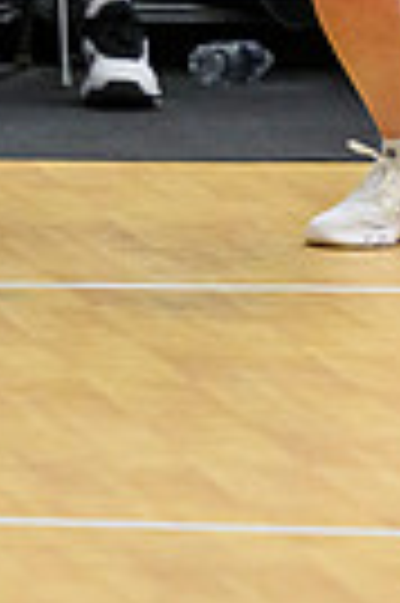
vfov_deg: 2.5
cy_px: -179
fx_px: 13684
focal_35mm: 819
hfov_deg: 1.7
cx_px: 508
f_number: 3.2
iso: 4000
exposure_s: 1/1000
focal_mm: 140
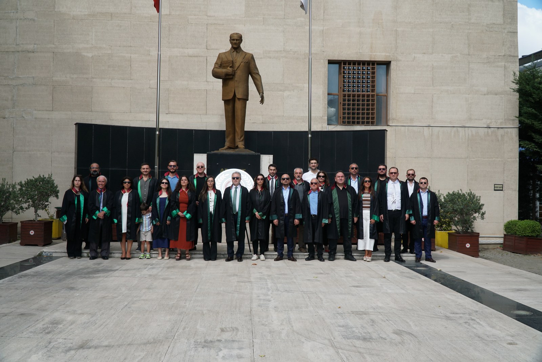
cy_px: 181
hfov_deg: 59.5
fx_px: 474
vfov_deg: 41.7
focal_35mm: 32
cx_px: 271
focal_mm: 21
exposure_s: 1/320
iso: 100
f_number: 5.6
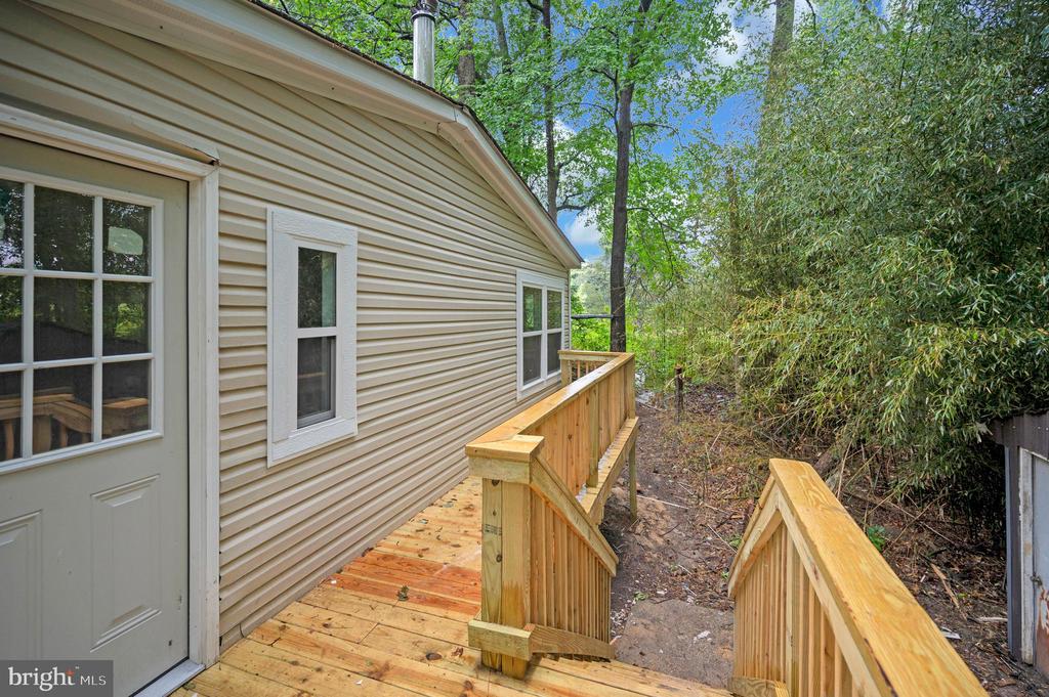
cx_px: 524
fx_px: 437
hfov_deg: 100.4
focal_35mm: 15
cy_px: 348
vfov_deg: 77.2
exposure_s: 1/160
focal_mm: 15
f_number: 4
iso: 400
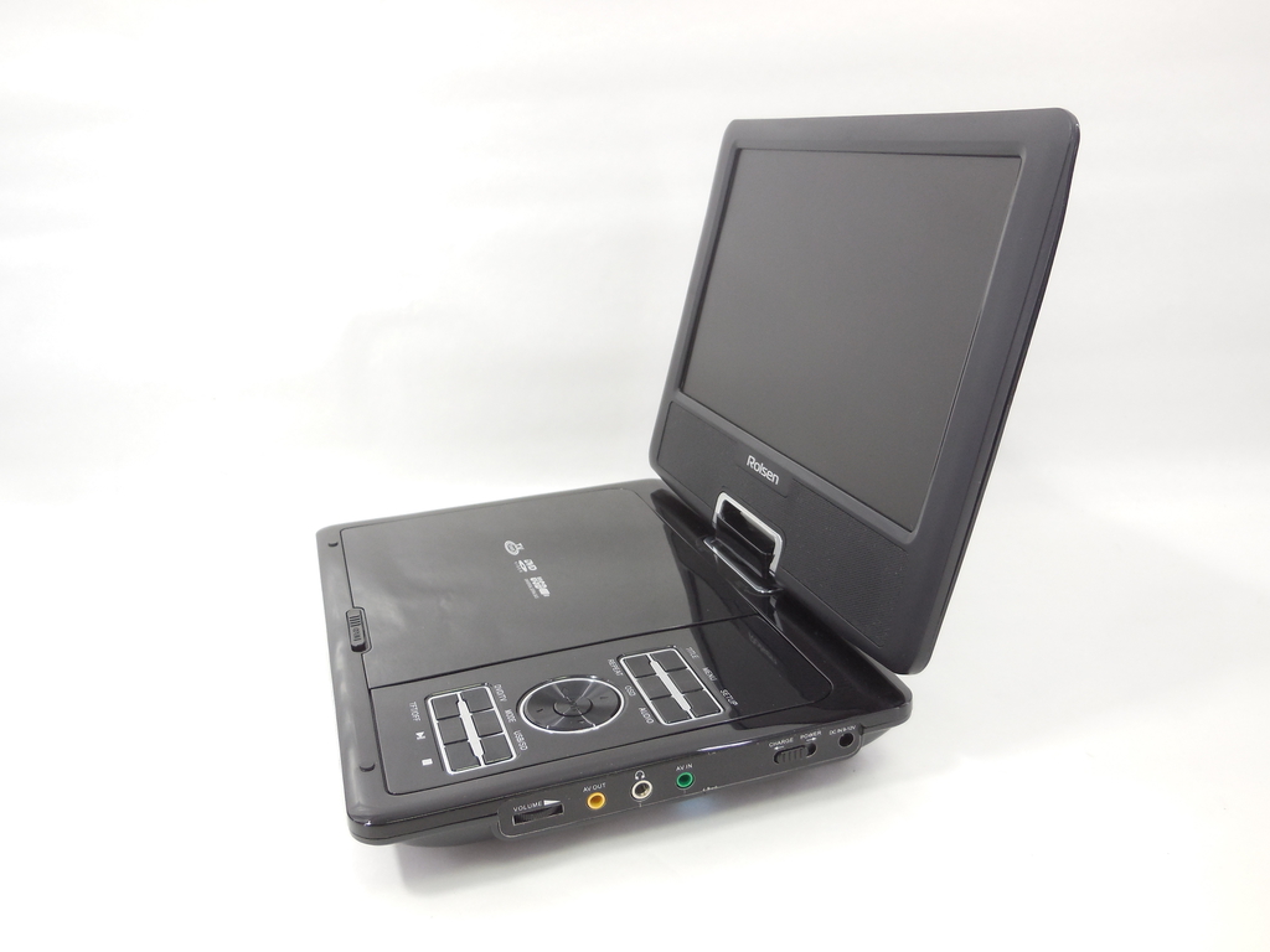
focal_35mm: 30
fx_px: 1101
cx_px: 635
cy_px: 476
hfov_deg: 60.0
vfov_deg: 46.8
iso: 125
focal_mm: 5.3
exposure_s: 1/30
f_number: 3.2
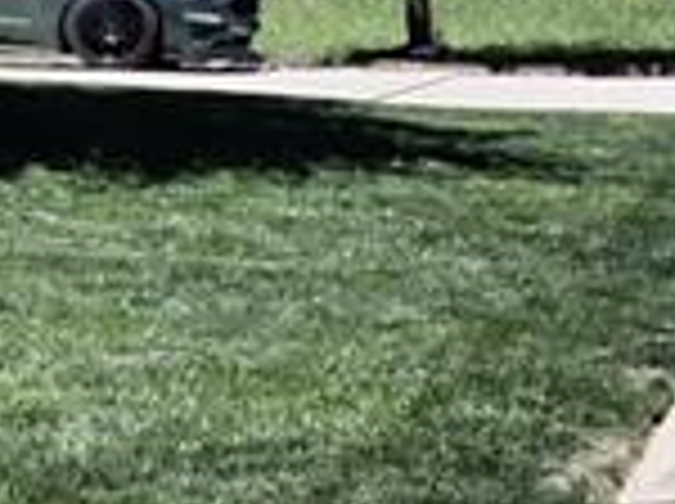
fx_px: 2395
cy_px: 220
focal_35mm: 123
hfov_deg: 14.3
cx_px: 1181
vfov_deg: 12.0
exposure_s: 1/800
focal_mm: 9
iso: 800
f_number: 11
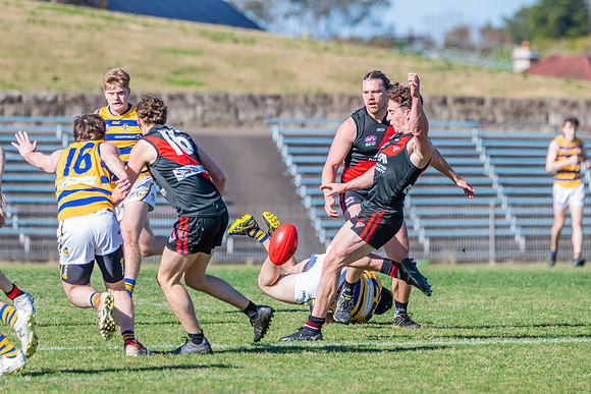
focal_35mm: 511
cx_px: 322
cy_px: 174
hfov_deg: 4.0
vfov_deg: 2.7
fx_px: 8384
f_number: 8
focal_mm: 420
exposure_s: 1/1600
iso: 800
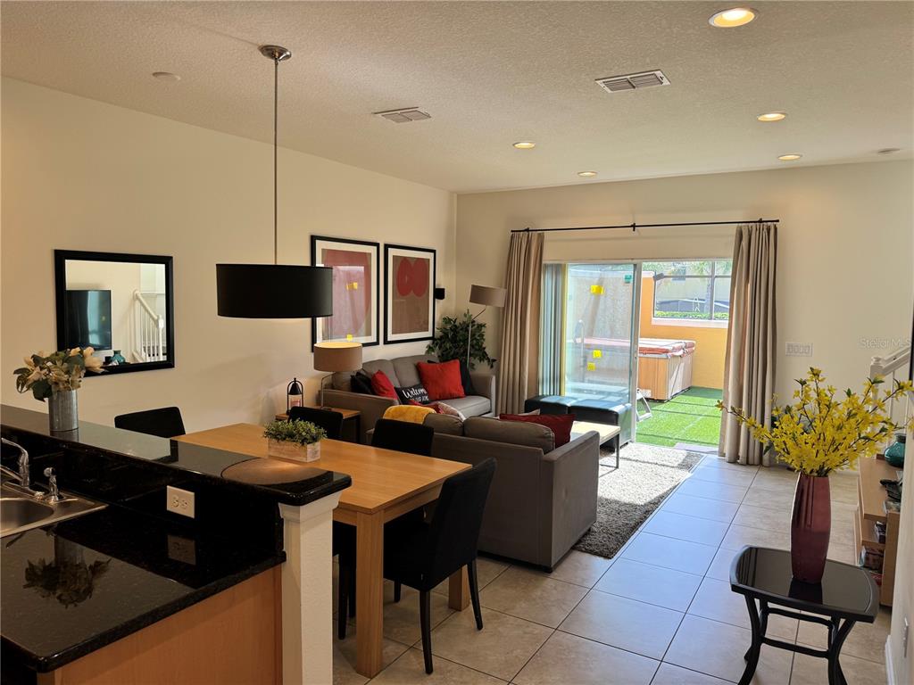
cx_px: 457
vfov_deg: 56.8
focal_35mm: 24
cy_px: 342
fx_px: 634
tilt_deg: -5.5
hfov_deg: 71.6
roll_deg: -1.0
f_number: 1.78
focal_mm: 6.76
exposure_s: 1/120
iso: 64
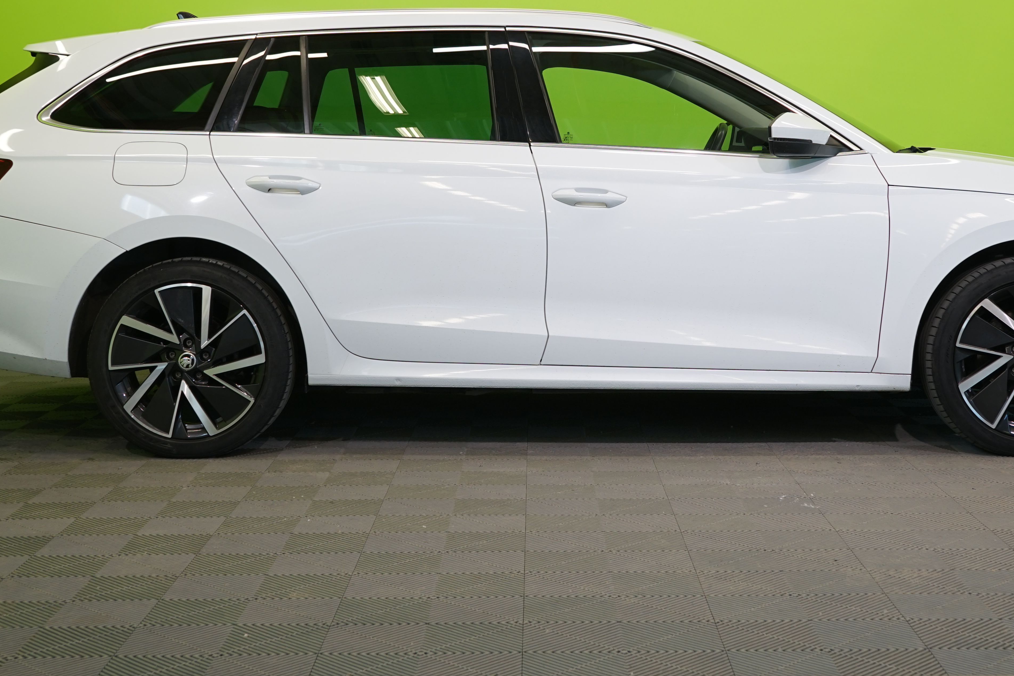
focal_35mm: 57
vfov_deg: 23.6
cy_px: 214
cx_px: 562
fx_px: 1605
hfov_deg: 35.0
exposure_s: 1/40
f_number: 6.3
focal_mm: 36
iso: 400
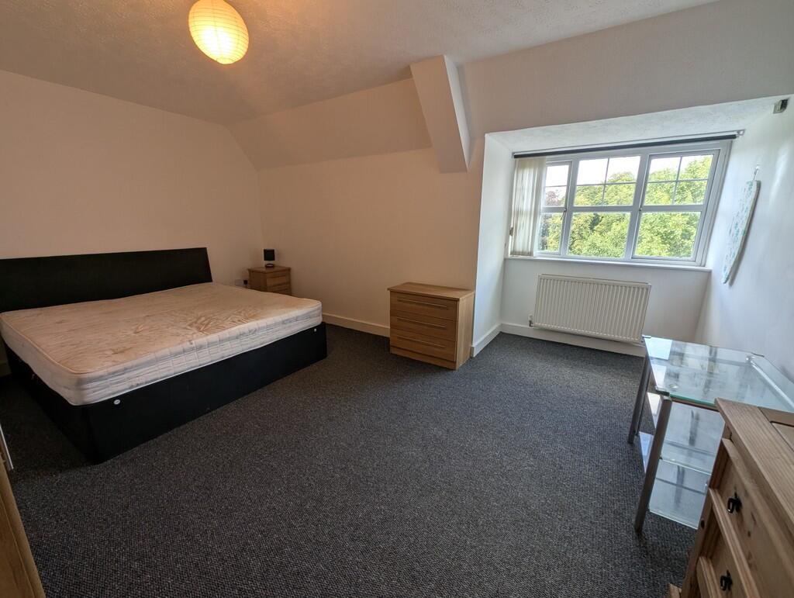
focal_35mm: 13
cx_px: 397
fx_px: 299
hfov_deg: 106.1
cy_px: 299
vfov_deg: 90.1
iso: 52
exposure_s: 1/100
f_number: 2.2
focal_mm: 1.95
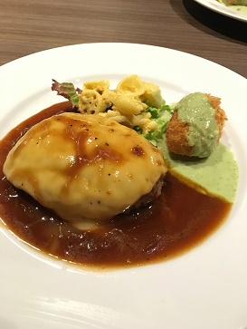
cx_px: 124
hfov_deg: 48.3
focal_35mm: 29
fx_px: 275
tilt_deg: -50.4
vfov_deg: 61.6
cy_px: 164
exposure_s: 1/15
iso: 320
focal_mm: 4.15
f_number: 2.2
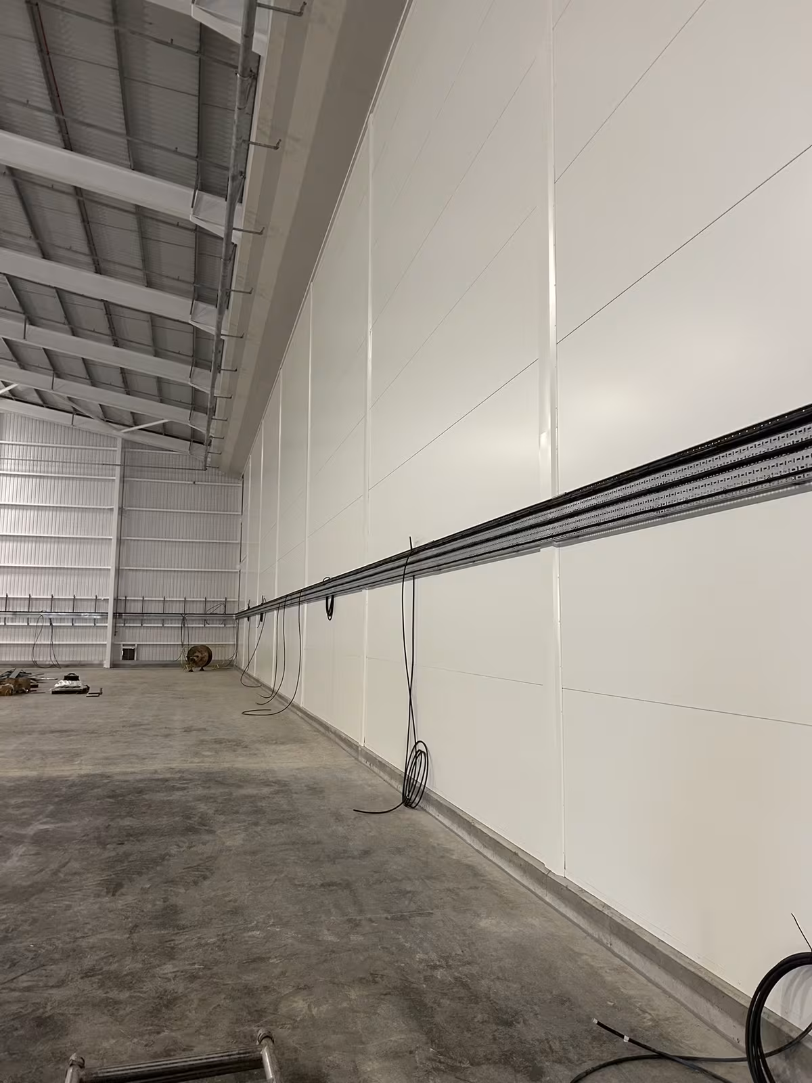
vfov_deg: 67.3
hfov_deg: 53.1
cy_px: 542
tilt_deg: +7.5
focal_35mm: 26
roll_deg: +0.1
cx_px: 406
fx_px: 813
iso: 160
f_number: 1.5
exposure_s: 1/51
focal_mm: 5.7
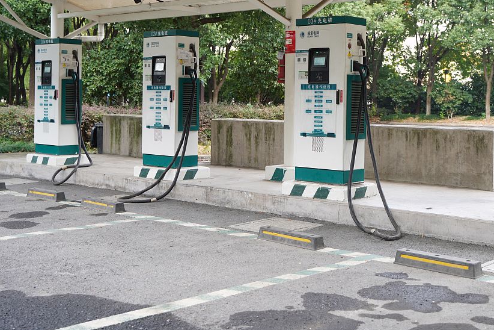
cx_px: 322
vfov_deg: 24.9
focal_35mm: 54
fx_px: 741
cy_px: 96
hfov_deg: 36.6
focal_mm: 37
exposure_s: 1/125
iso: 160
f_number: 3.5
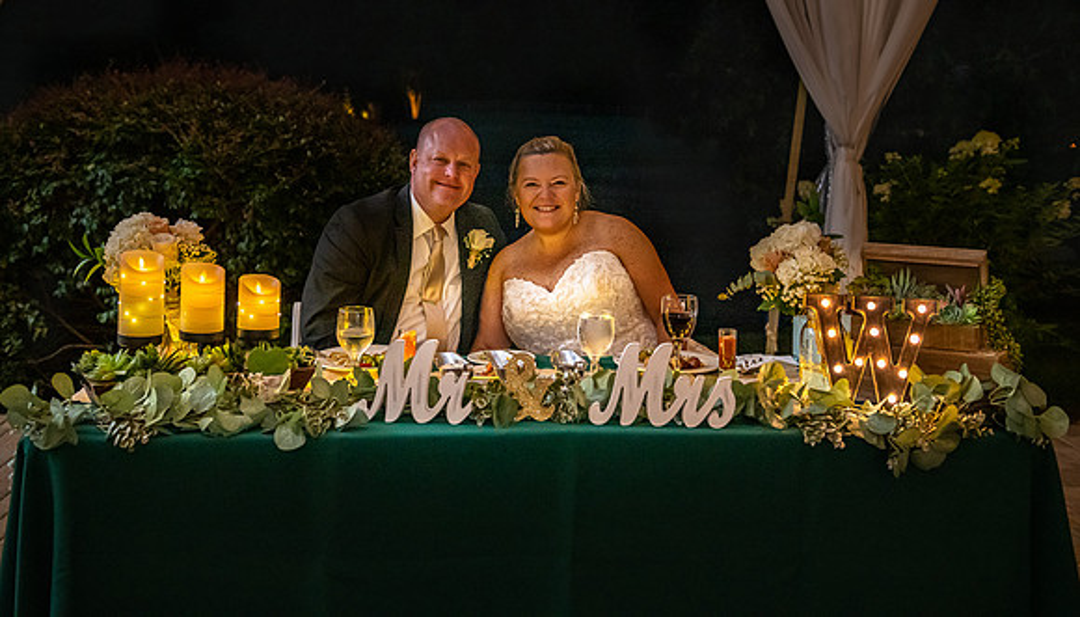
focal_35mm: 38
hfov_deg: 52.7
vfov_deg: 31.4
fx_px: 1091
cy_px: 232
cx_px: 542
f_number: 3.5
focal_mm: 34
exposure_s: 1/100
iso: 6400
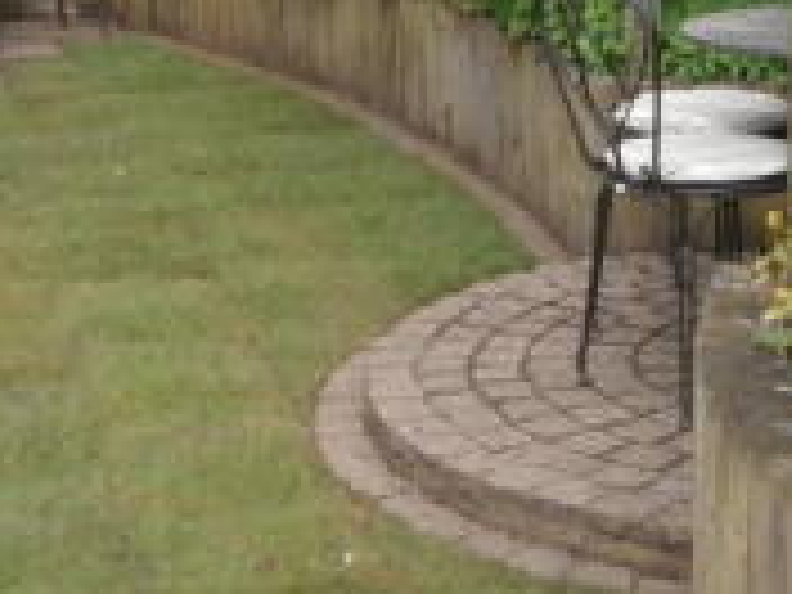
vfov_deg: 16.7
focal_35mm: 86
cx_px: 511
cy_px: -29
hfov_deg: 22.7
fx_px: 1968
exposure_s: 1/200
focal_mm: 4.7
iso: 80
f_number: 2.8
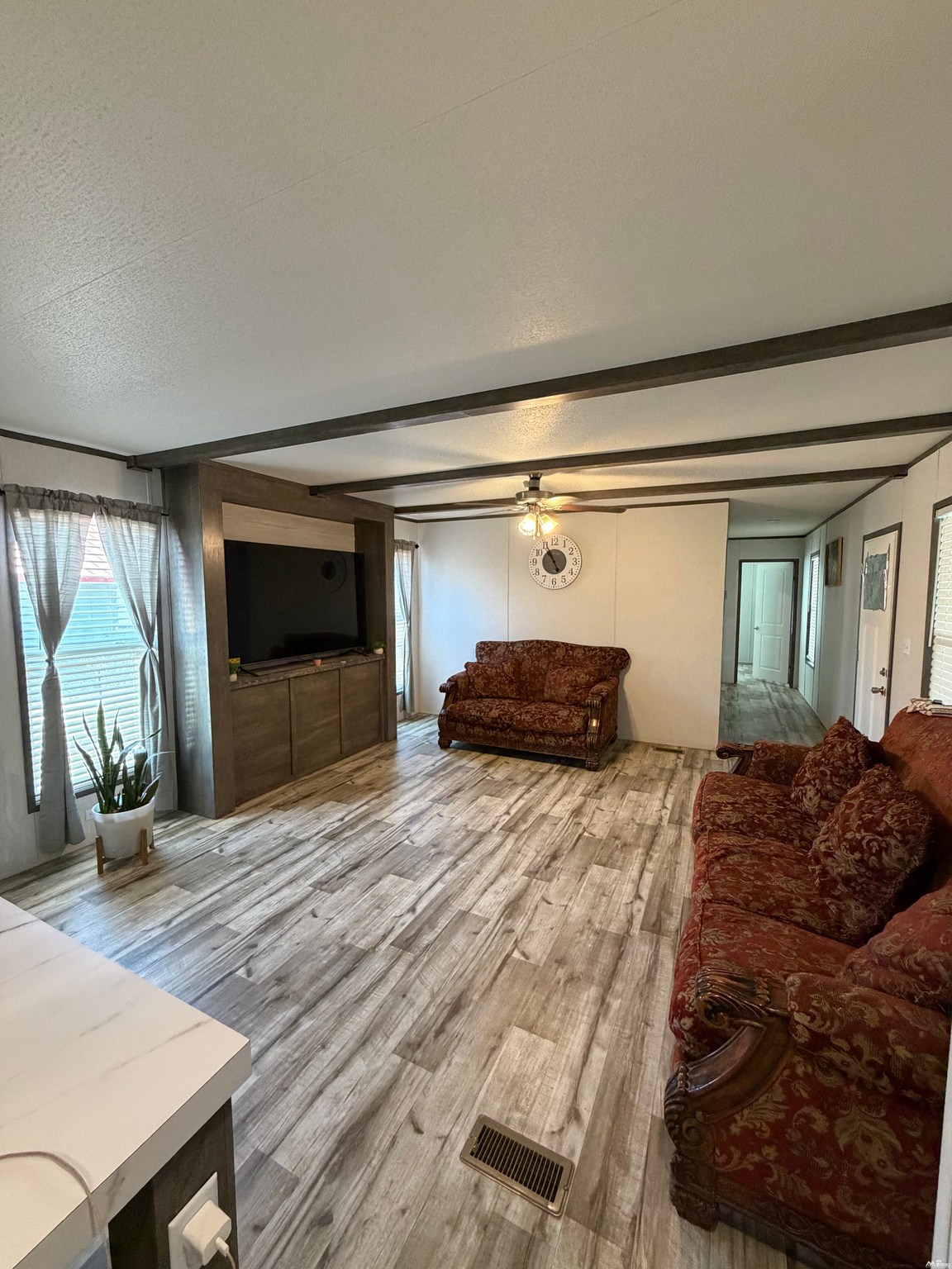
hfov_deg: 85.7
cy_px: 634
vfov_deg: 102.1
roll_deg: -0.2
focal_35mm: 14
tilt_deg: -5.0
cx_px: 476
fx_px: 513
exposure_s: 1/60
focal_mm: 2.22
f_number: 2.2
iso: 400
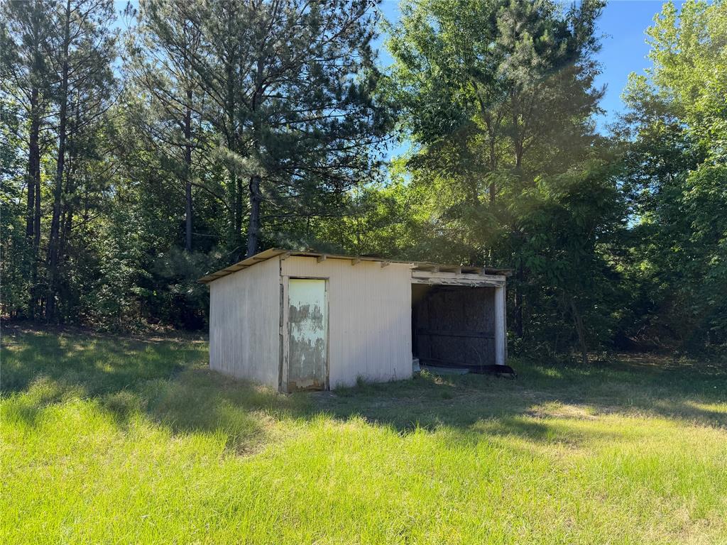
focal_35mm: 24
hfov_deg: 71.6
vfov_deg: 56.8
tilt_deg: +4.6
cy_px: 272
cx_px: 364
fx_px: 504
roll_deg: -0.3
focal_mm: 6.76
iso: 80
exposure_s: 1/1211
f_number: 1.78
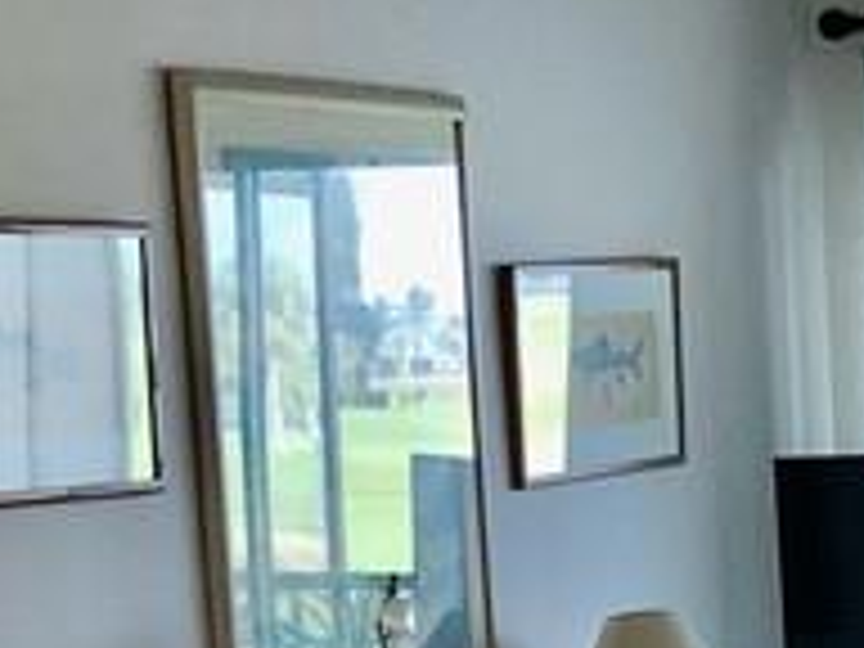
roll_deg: +1.3
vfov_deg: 9.6
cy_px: 994
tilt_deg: -8.1
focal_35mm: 149
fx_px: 3719
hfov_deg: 12.7
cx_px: 1220
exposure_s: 1/30
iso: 32
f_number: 1.8
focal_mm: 3.99
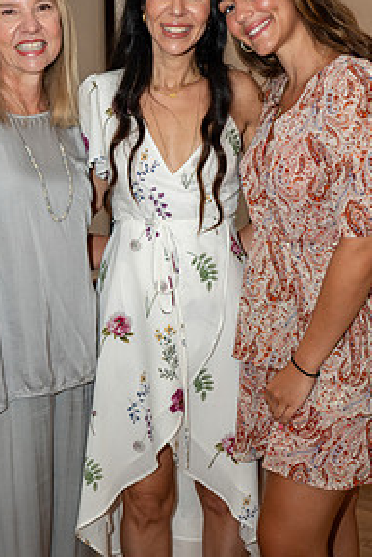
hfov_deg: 20.3
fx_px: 1037
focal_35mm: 67
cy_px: 301
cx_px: 170
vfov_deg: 30.1
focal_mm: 43
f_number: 4
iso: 800
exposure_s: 1/250
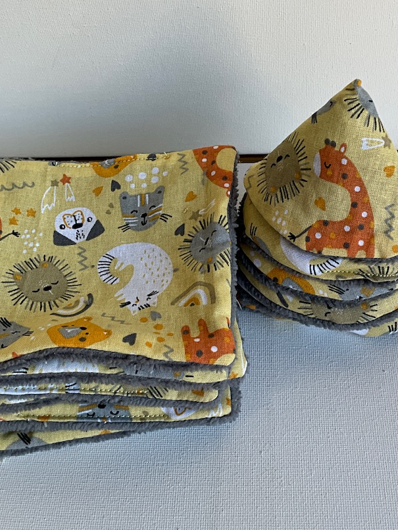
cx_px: 211
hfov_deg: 31.5
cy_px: 245
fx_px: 705
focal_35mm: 46
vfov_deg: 41.2
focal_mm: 3
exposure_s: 1/122
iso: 25
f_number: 1.8
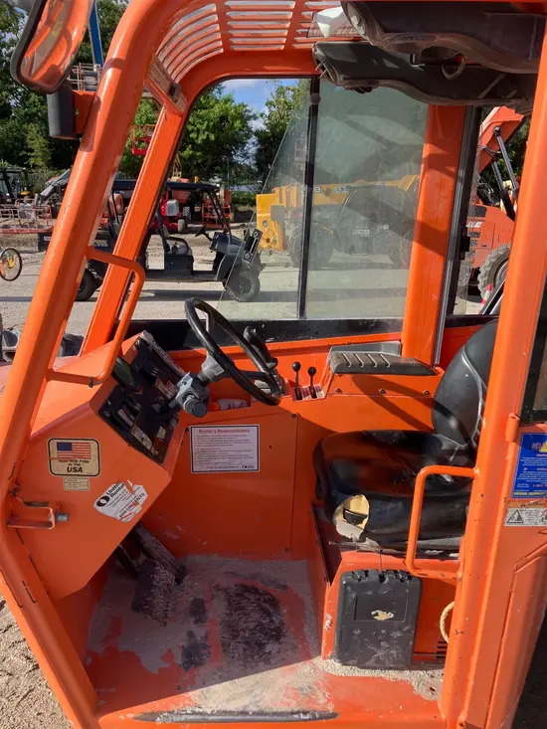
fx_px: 590
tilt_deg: -18.8
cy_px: 364
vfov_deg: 63.4
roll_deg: -1.7
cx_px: 274
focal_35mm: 28
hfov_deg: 49.8
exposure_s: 1/899
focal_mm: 3.99
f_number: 1.8
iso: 32
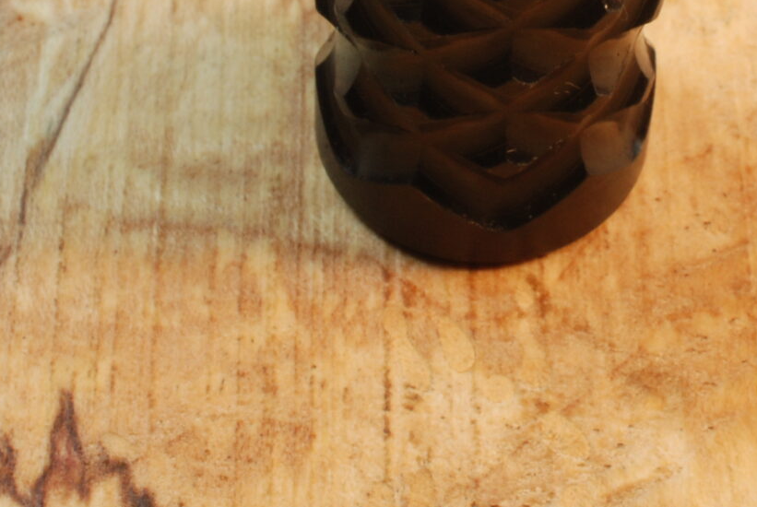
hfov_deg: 11.0
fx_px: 3938
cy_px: -149
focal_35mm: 187
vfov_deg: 7.3
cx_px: 546
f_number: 22
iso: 200
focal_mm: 40
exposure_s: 1/10
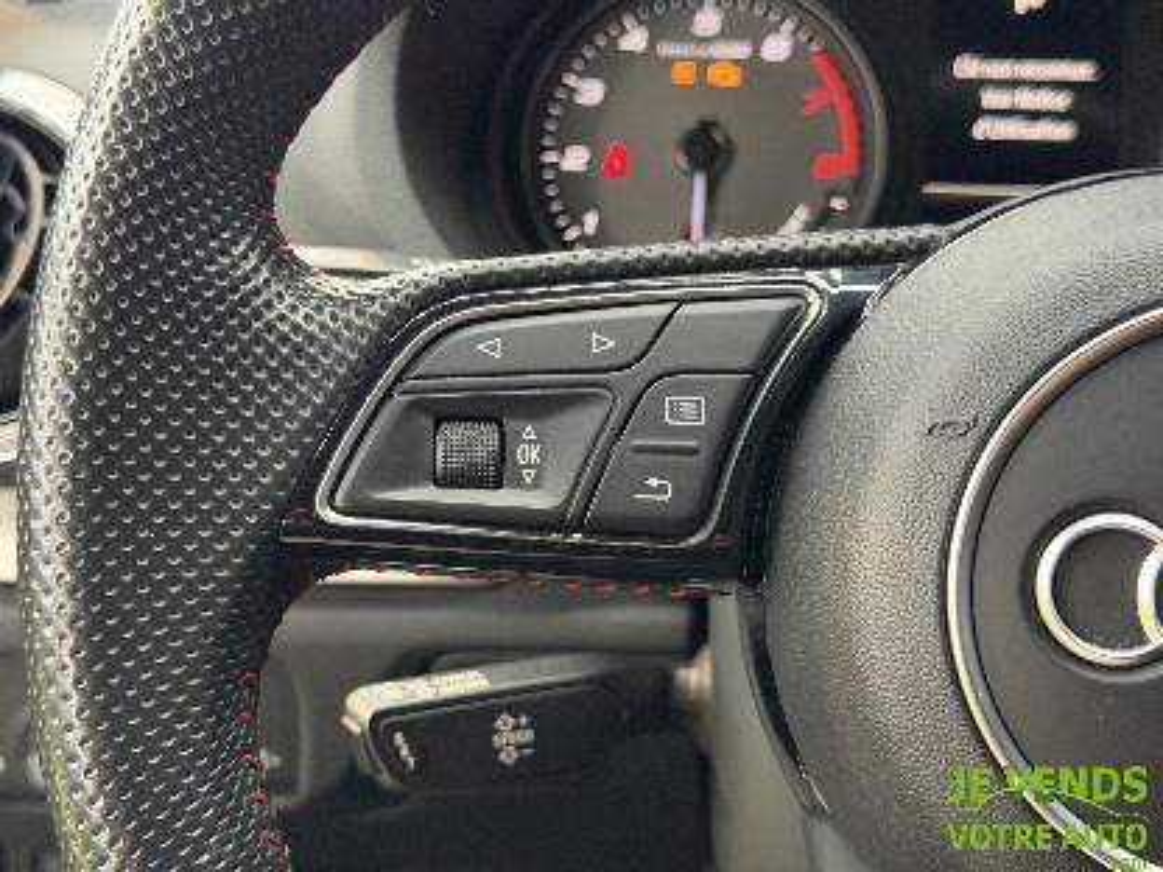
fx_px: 1613
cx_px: 582
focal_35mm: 48
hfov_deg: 39.7
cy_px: 436
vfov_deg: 30.3
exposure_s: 1/32
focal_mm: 6.76
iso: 500
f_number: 1.78
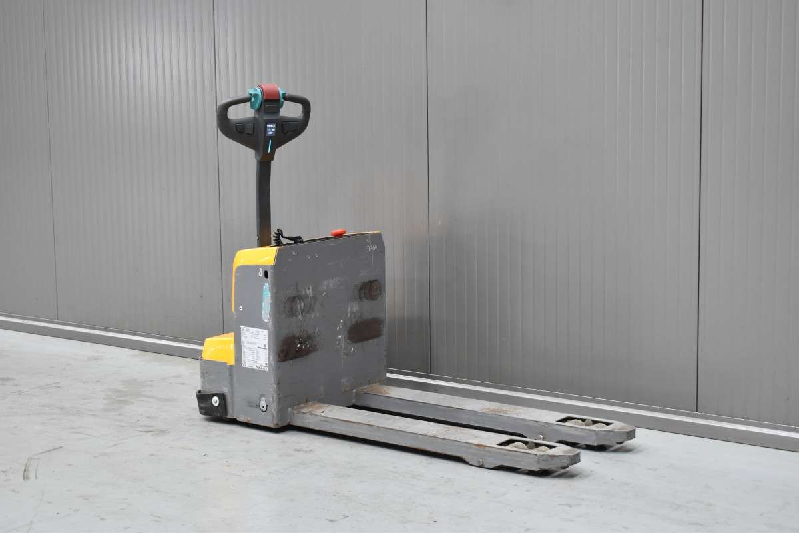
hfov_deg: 33.4
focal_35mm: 60
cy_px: 266
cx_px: 400
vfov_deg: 22.6
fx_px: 1332
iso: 1250
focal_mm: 40
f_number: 5.6
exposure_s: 1/30
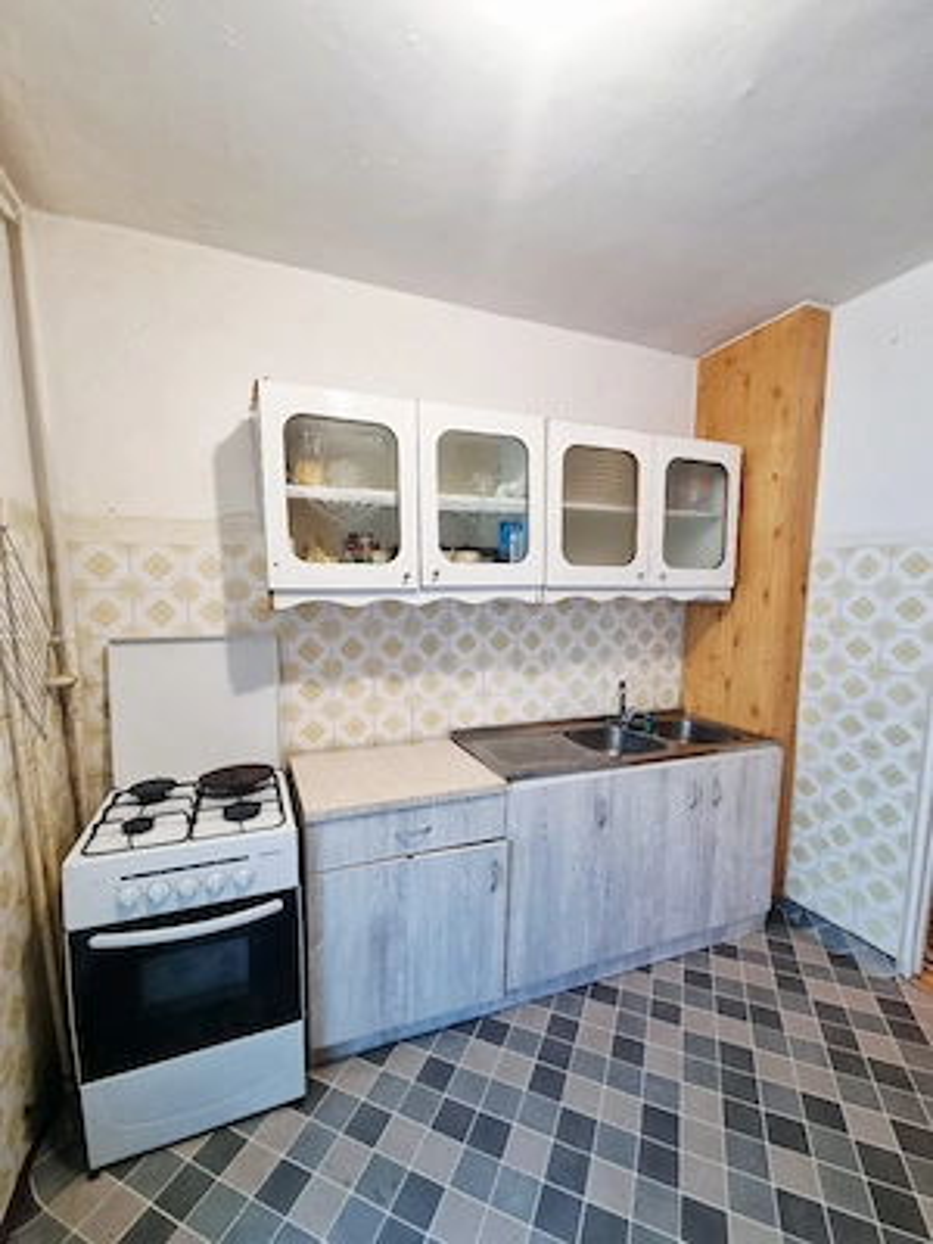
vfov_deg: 106.2
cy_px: 622
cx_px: 466
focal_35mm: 13
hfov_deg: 89.9
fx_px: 467
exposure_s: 1/33
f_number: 2.2
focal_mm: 2.2
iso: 320
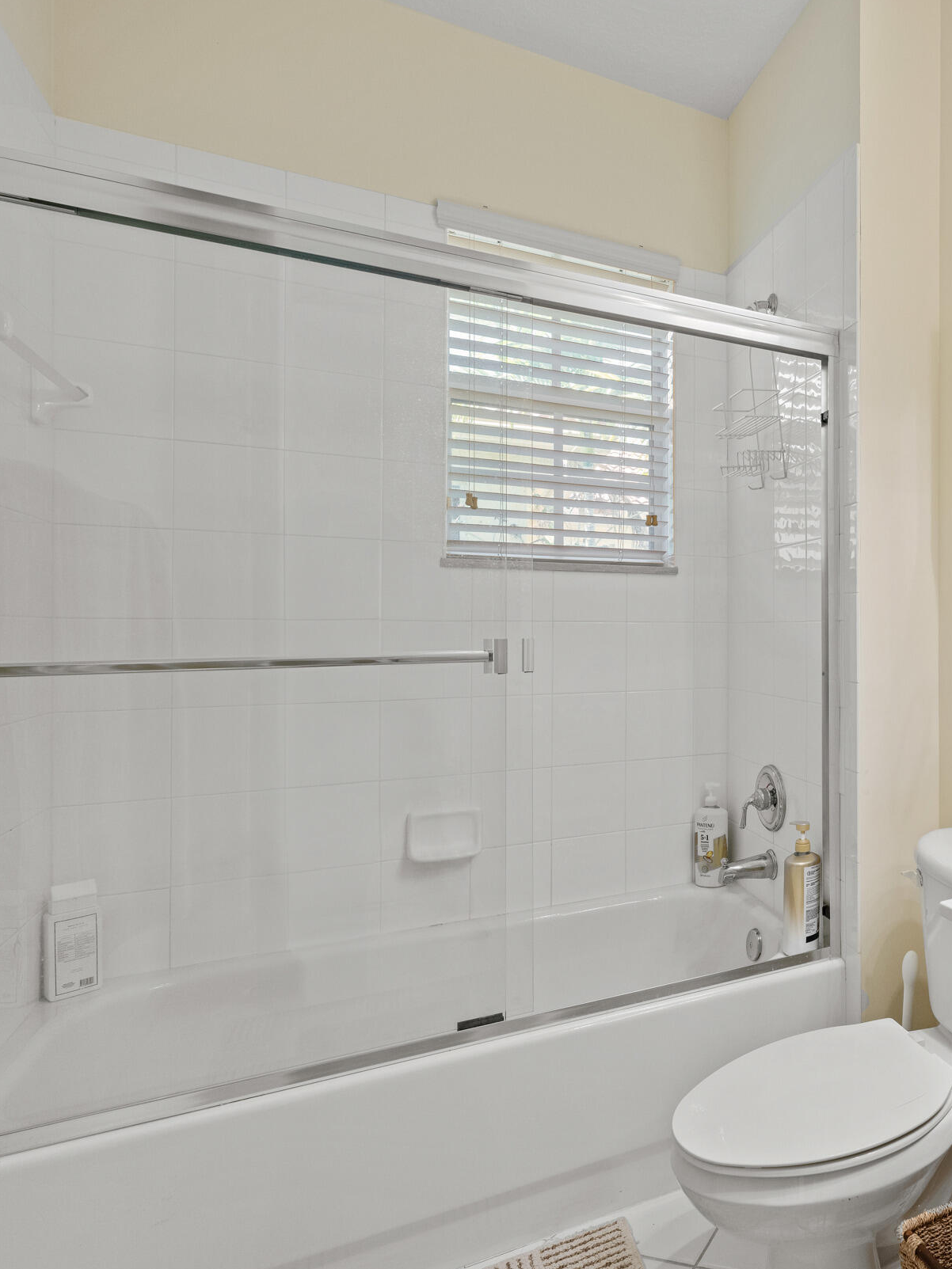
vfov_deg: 79.0
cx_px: 893
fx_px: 770
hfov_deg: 53.6
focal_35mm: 21
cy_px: 649
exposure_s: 1/10
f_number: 8
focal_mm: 14
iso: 500
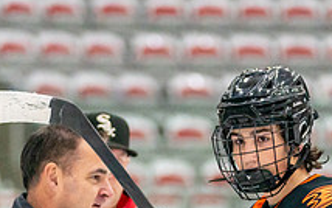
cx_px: 191
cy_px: 317
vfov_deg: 3.1
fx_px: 3866
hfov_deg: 4.9
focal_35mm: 427
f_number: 2.8
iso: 3200
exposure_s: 1/1250
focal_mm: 133
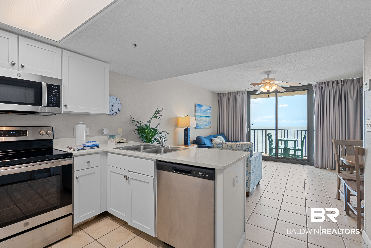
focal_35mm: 16
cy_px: 124
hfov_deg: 96.7
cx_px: 186
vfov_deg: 73.8
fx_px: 165
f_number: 9
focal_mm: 16
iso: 640
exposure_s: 1/10
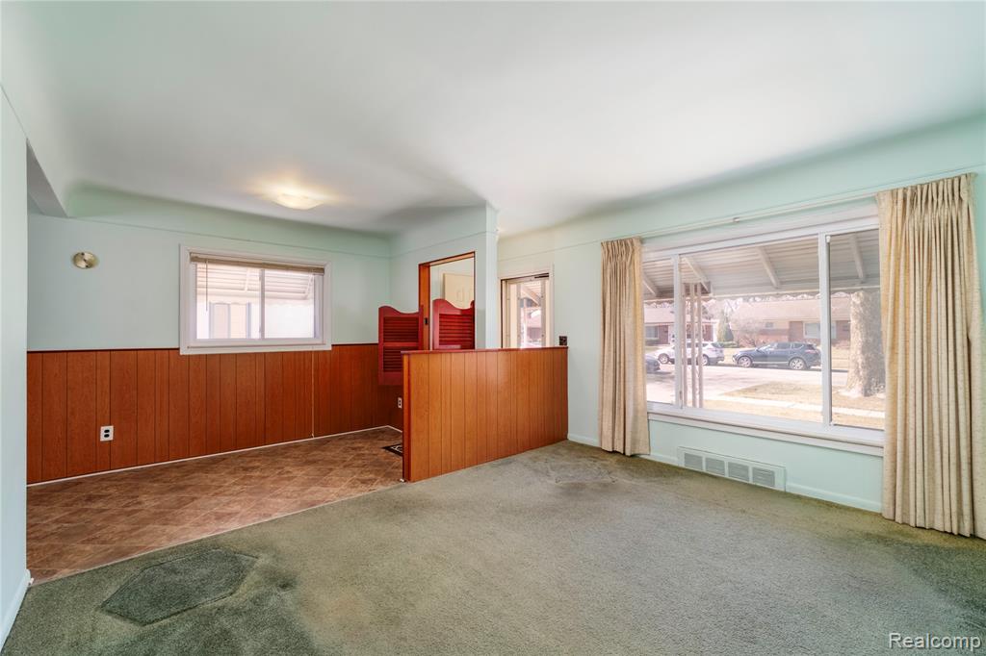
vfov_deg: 77.3
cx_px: 493
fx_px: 411
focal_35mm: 15
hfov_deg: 100.4
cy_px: 328
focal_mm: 10
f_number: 6.4
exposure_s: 1/250
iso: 500
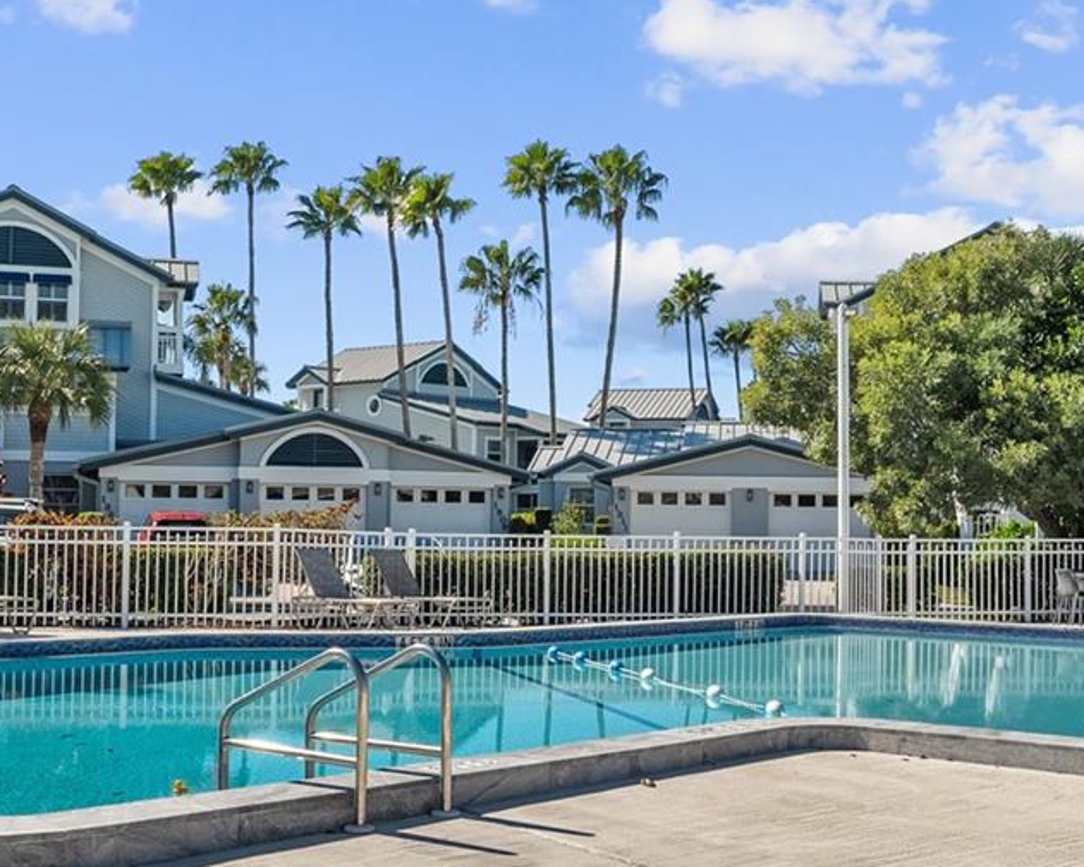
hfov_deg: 37.3
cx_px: 622
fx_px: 1604
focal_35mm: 50
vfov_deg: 30.3
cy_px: 412
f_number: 9
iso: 400
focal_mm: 21
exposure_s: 1/500
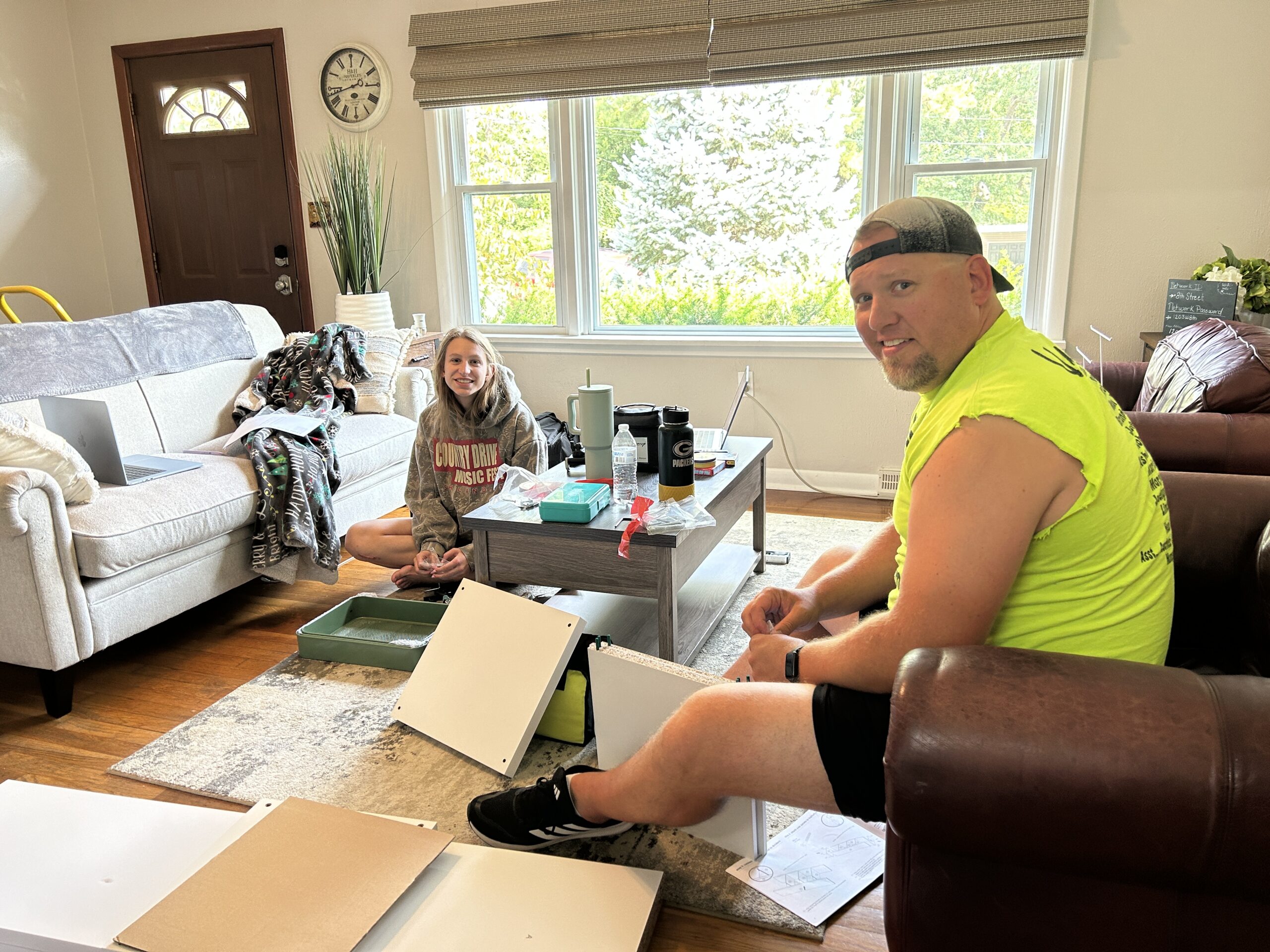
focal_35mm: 26
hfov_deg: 67.3
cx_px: 635
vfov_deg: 53.1
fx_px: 954
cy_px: 476
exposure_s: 1/60
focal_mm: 5.7
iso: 80
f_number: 1.5
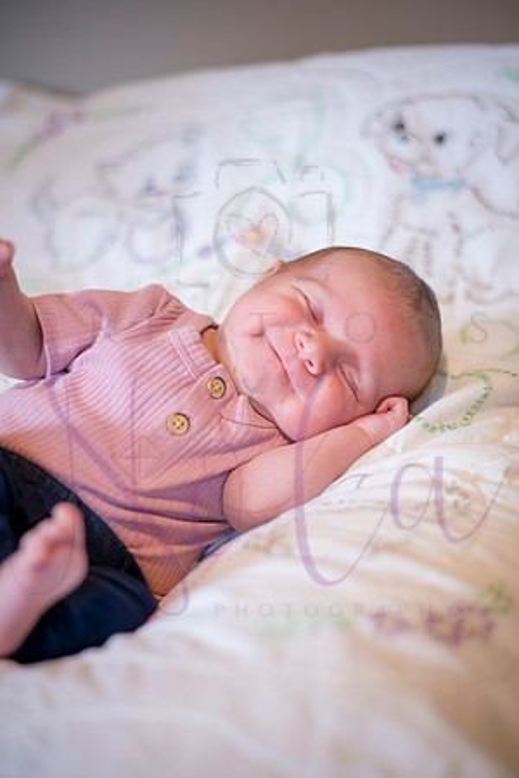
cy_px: 389
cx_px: 260
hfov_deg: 27.0
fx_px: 1081
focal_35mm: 50
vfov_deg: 39.6
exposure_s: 1/60
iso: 800
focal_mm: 50
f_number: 2.2
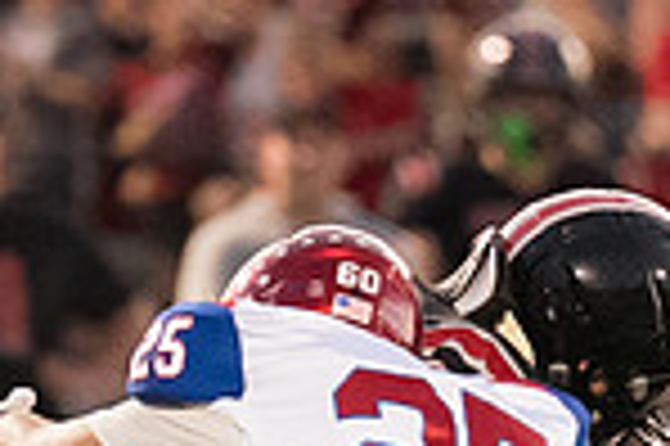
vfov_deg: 0.9
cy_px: 549
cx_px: 291
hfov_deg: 1.4
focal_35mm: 1453
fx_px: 27012
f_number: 2.8
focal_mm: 200
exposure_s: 1/1000
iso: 10000
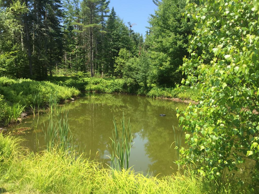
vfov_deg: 48.2
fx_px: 217
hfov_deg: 61.7
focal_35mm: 29
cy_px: 97
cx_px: 130
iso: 32
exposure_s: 1/879
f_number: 2.2
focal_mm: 4.15
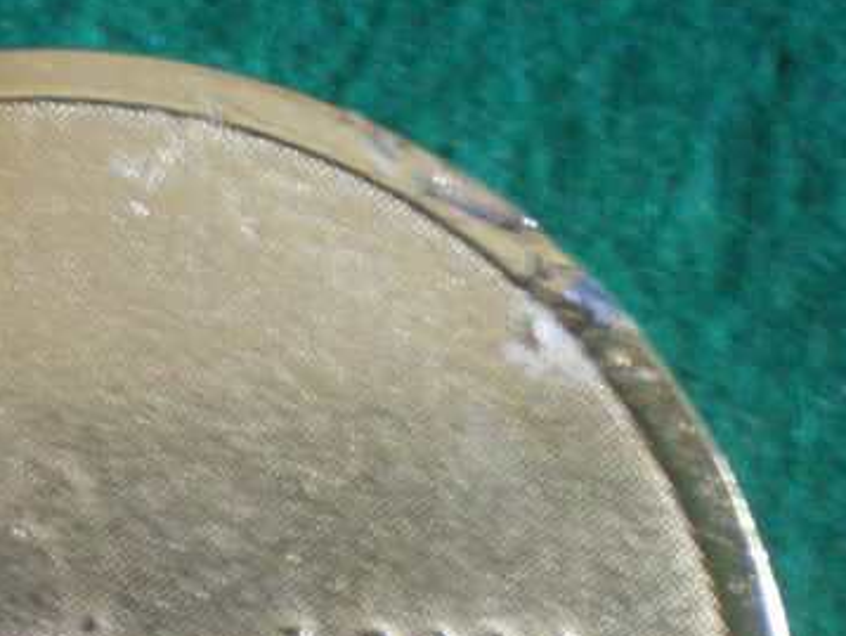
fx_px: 2592
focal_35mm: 106
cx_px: -33
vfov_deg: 13.6
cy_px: 761
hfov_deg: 18.0
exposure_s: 1/4
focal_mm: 6.3
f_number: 3.1
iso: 400
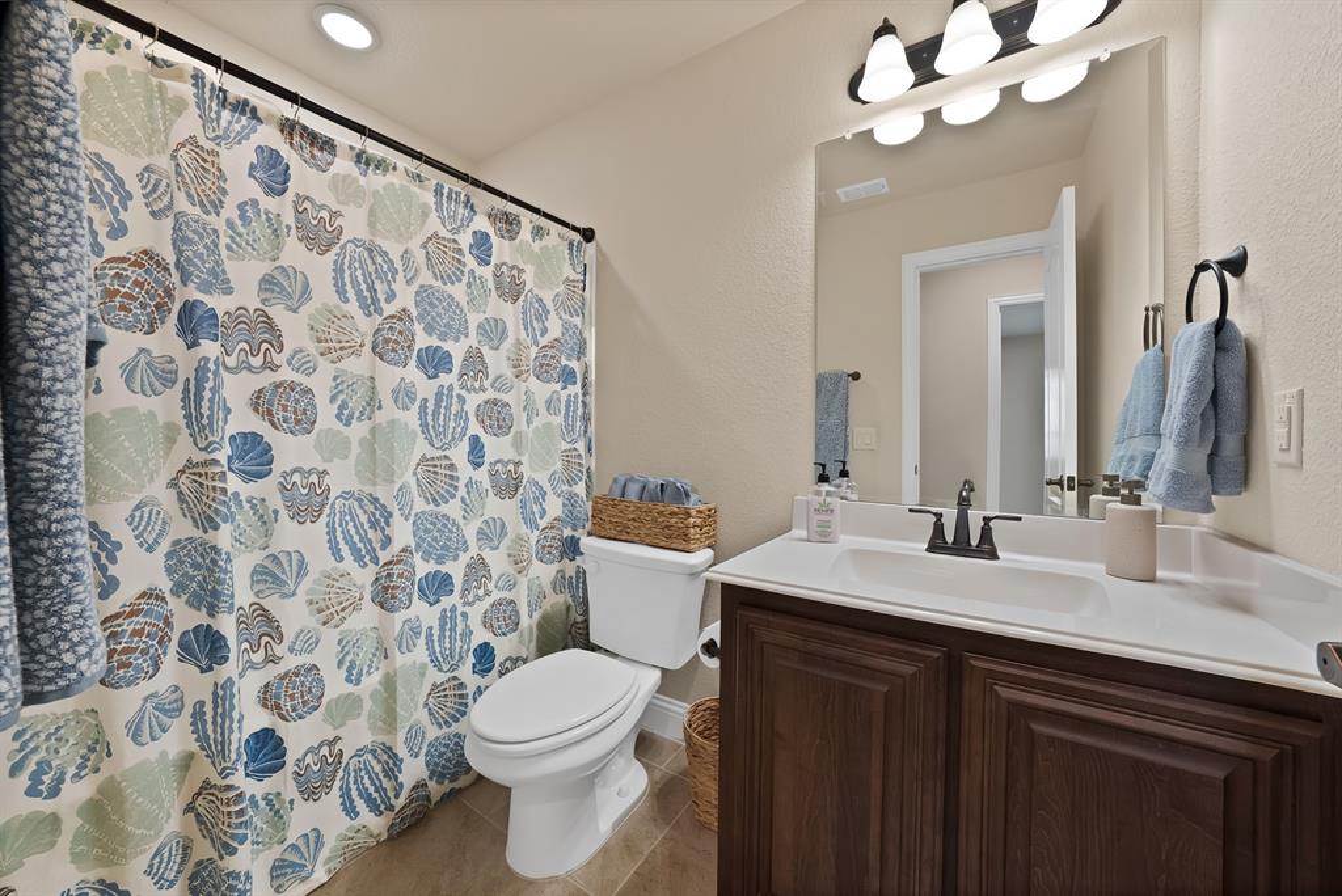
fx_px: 448
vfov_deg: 90.1
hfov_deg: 112.6
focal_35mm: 12
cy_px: 448
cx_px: 671
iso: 640
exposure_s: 1/6
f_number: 9
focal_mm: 12
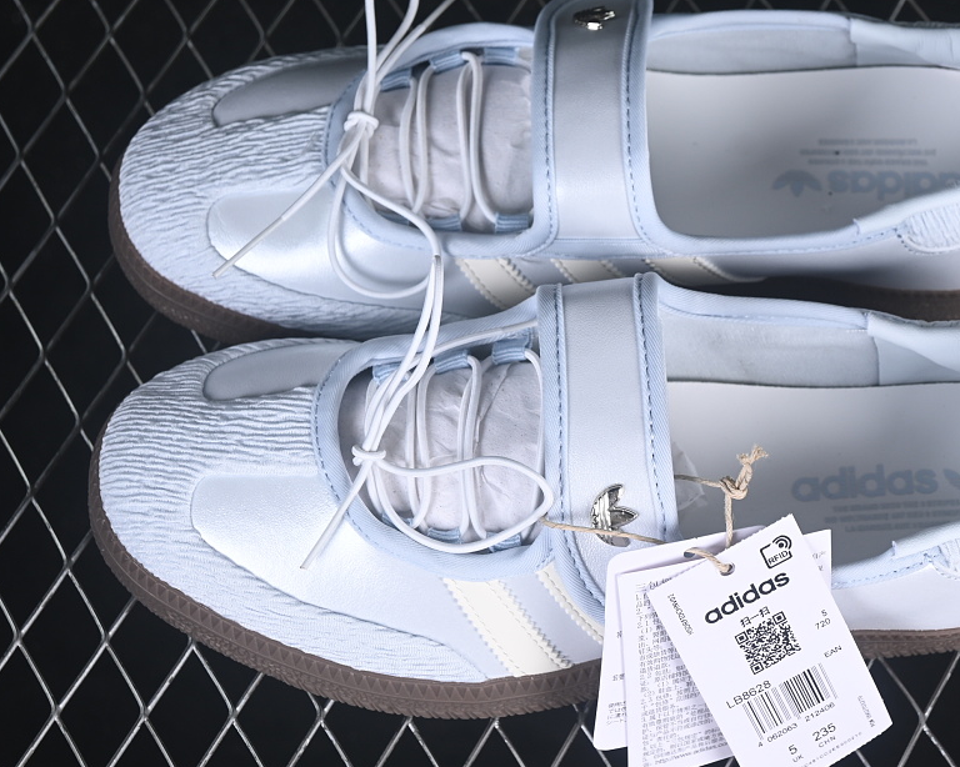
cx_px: 620
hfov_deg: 19.3
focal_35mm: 99
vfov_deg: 15.5
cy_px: 371
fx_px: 2812
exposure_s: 1/80
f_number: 7.1
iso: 160
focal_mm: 50
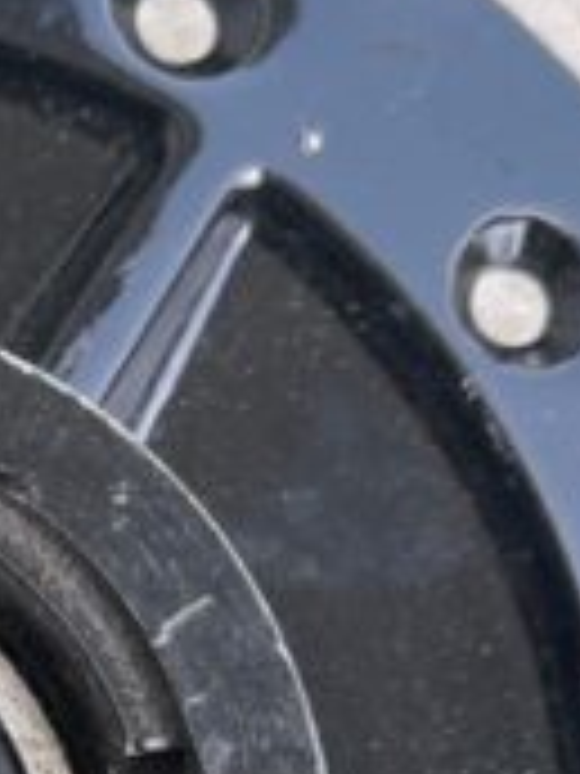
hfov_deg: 11.6
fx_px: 2703
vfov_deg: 15.5
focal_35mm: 121
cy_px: 1022
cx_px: -342
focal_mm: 5.1
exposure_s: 1/376
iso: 32
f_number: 1.6
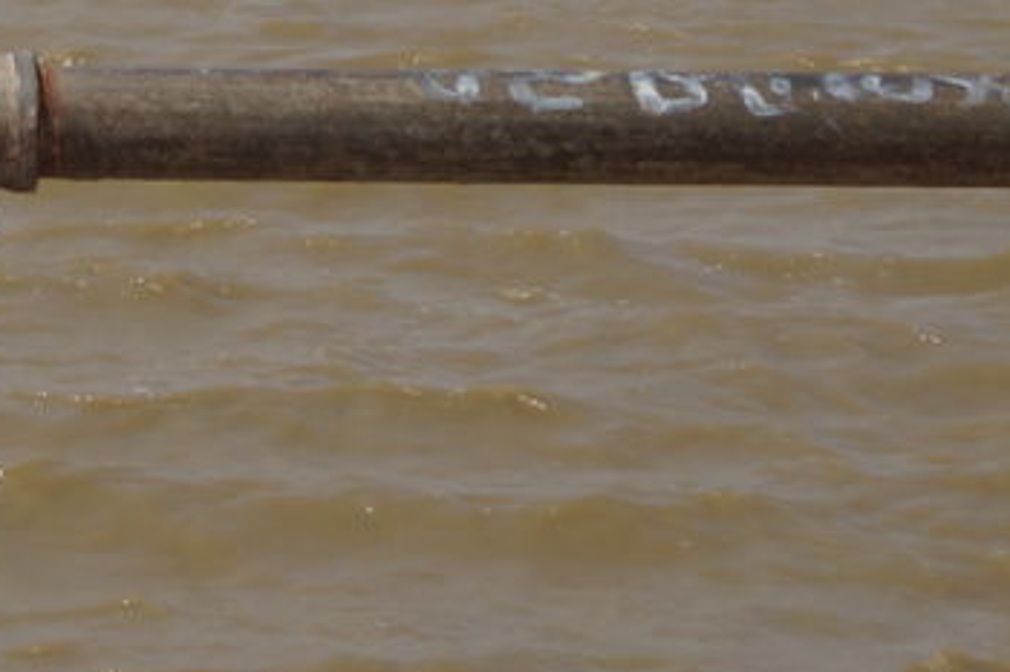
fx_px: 6001
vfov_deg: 6.1
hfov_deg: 8.8
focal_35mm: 214
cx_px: -1379
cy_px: -1038
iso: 100
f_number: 14
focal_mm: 26
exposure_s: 1/200
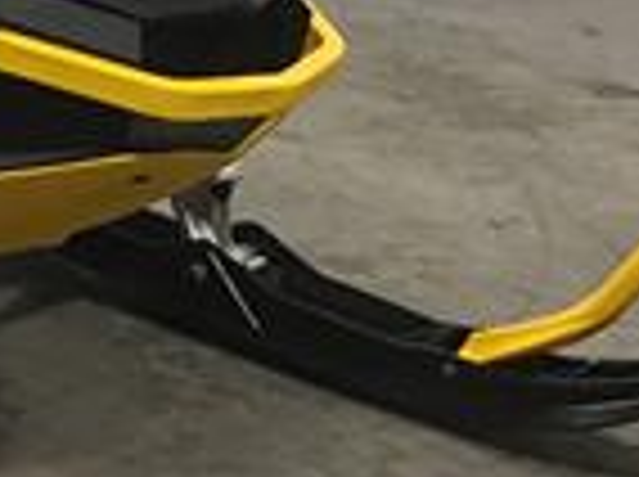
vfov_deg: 10.5
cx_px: -261
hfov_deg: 13.5
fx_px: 2580
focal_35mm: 140
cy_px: -18
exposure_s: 1/30
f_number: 2.4
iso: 64
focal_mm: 3.3
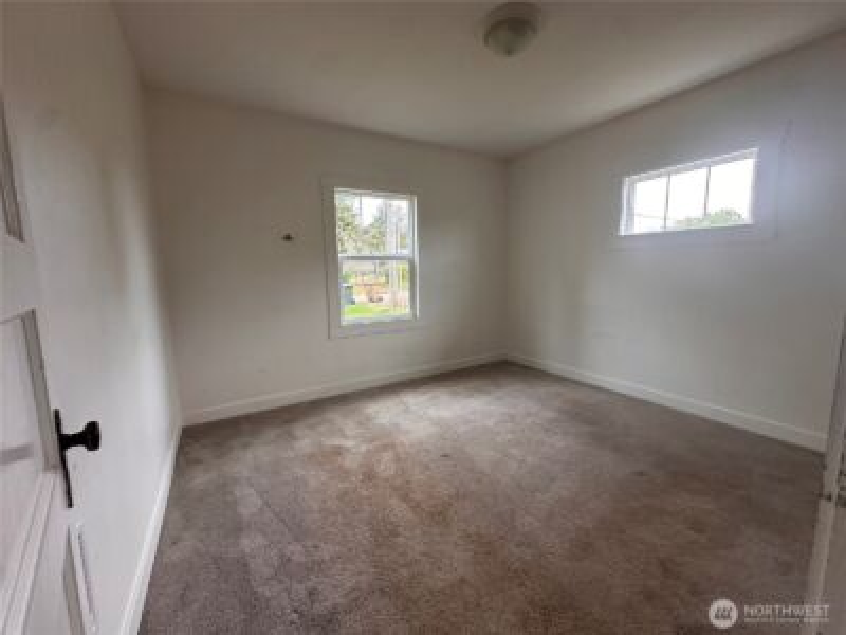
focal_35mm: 14
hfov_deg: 102.1
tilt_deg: -7.6
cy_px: 318
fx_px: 342
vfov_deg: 85.7
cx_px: 423
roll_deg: +0.2
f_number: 2.2
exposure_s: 1/74
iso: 320
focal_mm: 2.22
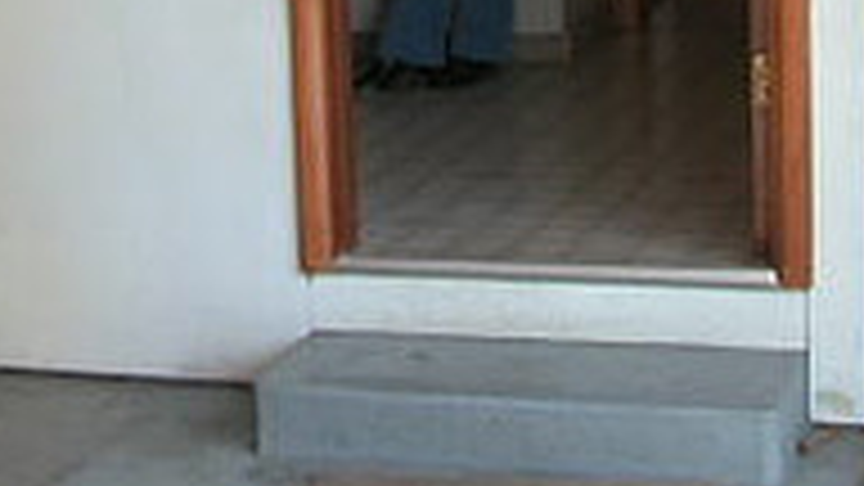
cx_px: 450
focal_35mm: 115
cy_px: -196
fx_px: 2635
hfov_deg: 18.6
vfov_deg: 10.3
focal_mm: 8.9
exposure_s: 1/82.6
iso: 100
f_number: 3.2
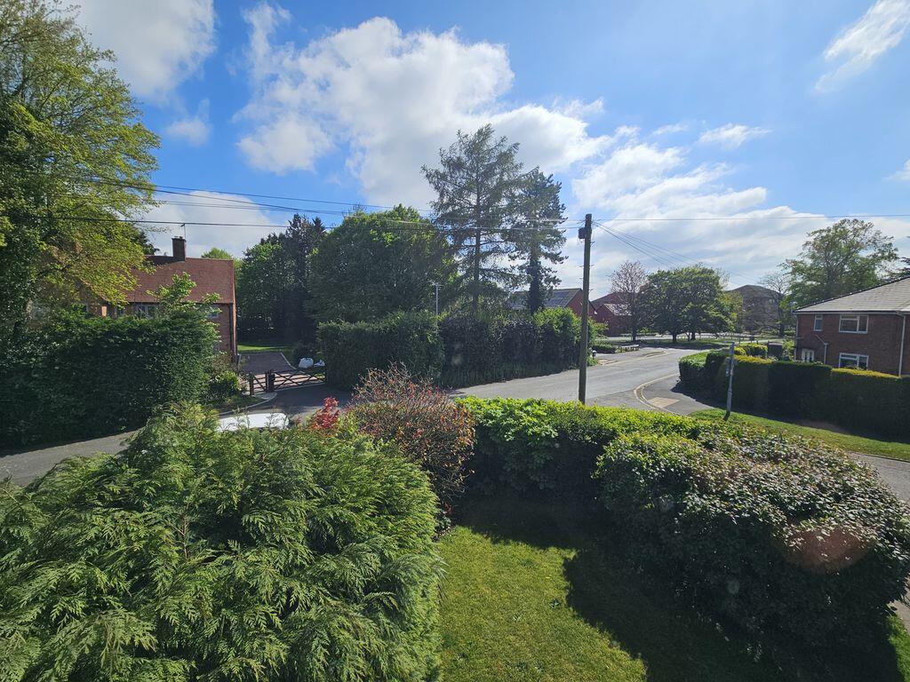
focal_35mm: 13
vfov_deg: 89.9
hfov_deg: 106.2
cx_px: 455
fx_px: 342
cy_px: 341
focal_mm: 2.2
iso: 50
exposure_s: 1/2921
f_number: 2.2
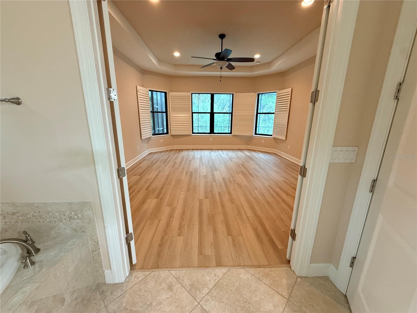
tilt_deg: -13.8
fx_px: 169
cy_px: 156
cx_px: 208
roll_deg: -1.4
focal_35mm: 14
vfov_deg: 85.7
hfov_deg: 102.1
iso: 320
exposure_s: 1/60
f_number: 2.2
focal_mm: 2.22
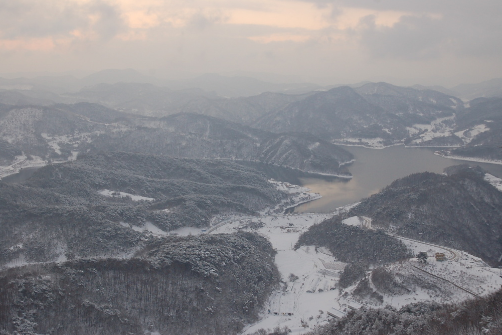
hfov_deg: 40.3
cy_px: 167
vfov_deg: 27.5
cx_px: 254
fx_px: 683
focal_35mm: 49
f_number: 7.1
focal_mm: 32
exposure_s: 1/40
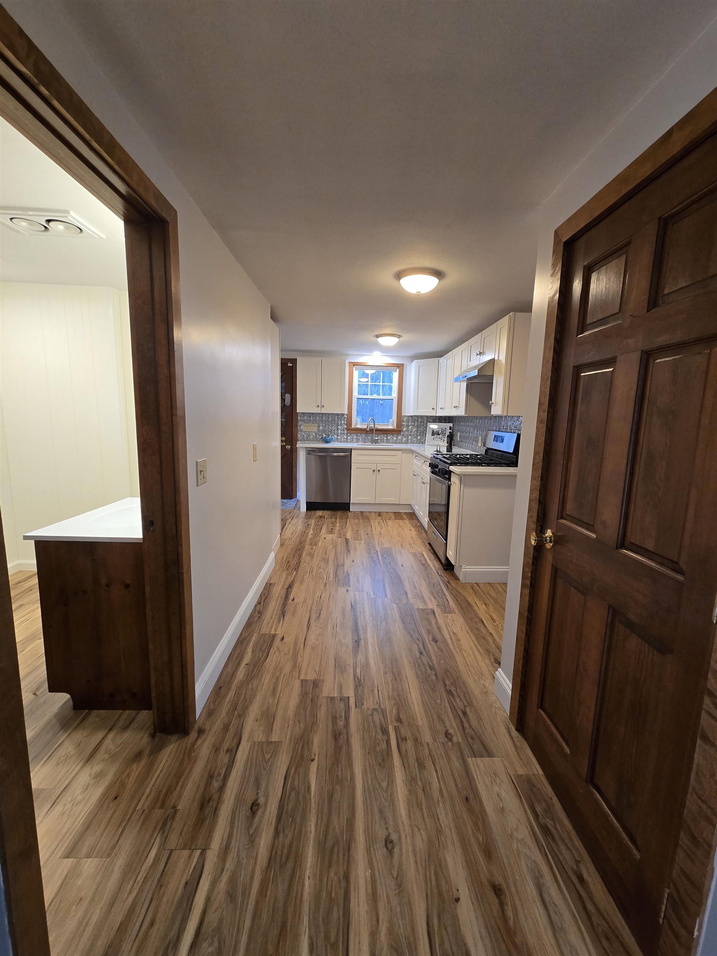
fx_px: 359
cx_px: 358
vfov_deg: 106.2
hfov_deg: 89.9
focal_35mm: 13
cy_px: 478
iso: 160
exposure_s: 1/60
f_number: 2.2
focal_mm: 2.2
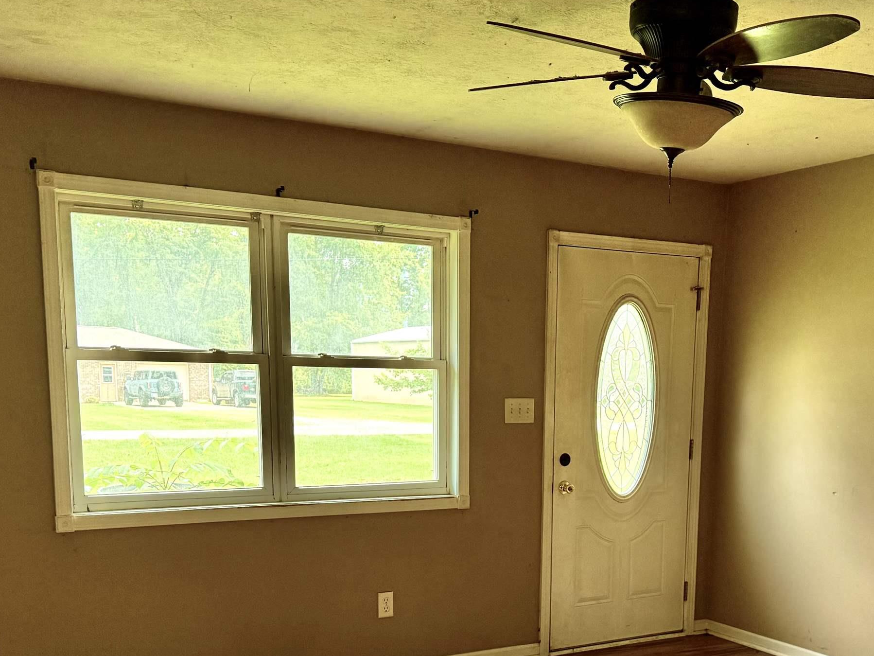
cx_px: 502
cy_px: 547
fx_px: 1035
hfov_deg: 45.6
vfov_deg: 33.9
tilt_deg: -9.0
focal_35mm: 41
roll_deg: -1.5
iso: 200
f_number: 1.78
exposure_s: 1/102
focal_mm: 6.76
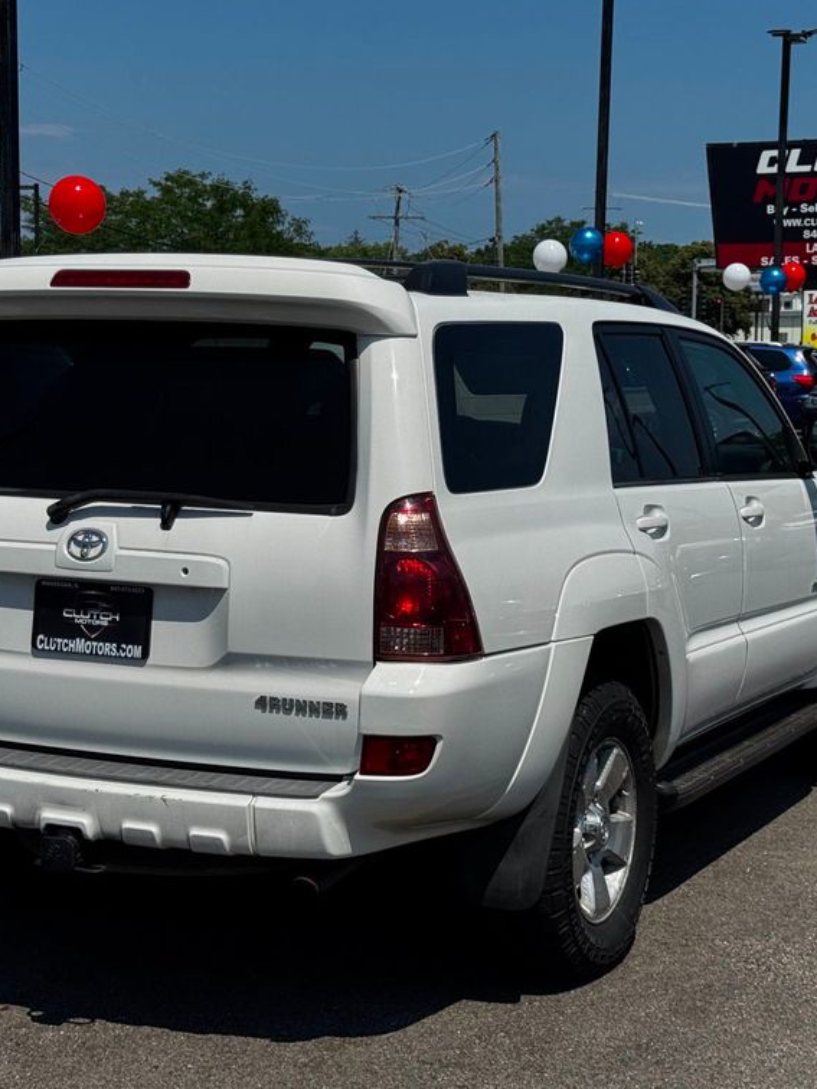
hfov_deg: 22.6
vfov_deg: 29.8
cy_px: 540
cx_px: 408
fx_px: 2045
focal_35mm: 65
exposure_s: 1/12500
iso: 80
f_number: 1.78
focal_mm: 6.76
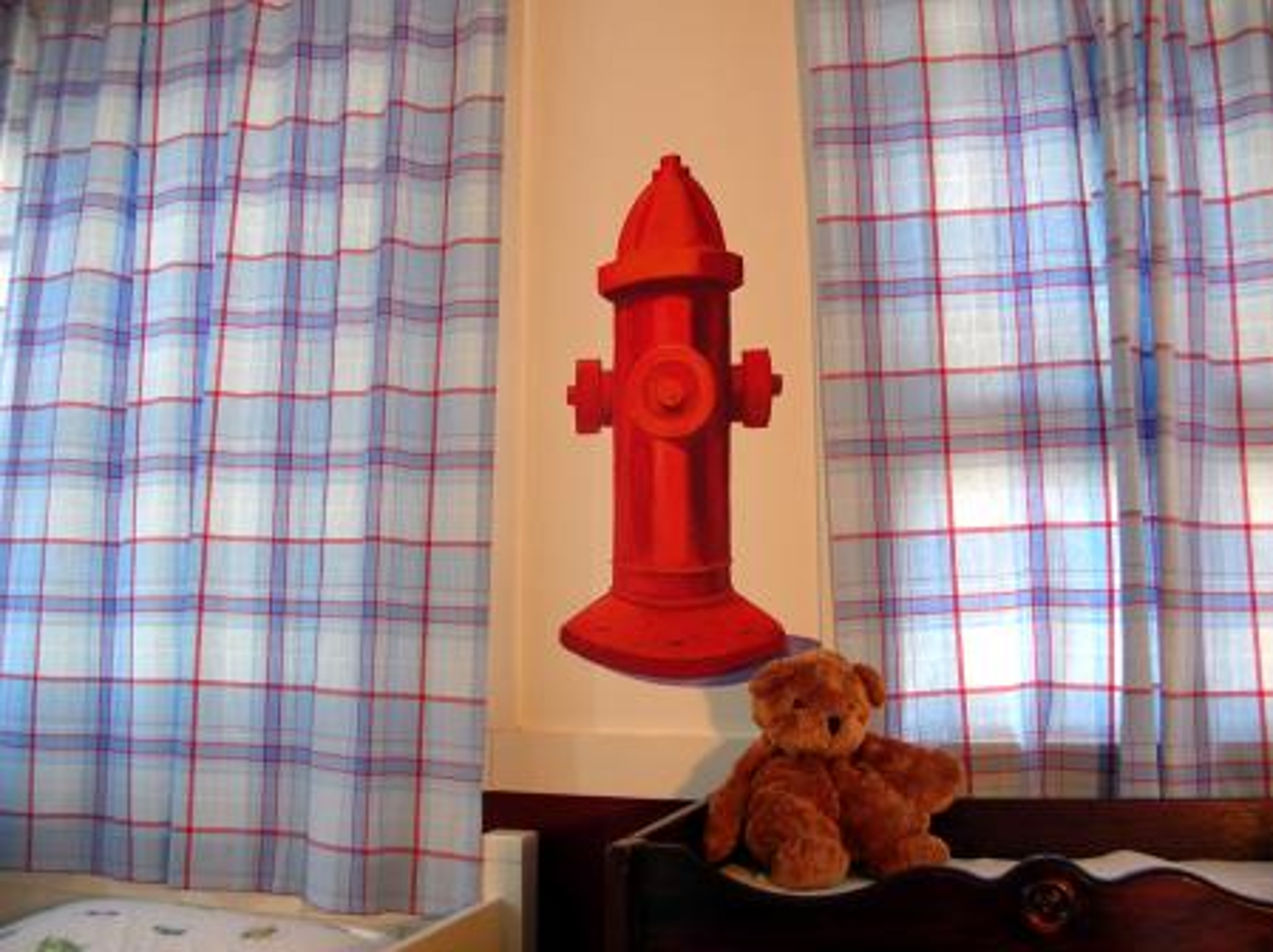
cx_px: 636
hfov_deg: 52.7
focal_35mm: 35
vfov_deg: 40.6
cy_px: 476
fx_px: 1286
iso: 50
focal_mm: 5.8
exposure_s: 1/19
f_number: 2.8
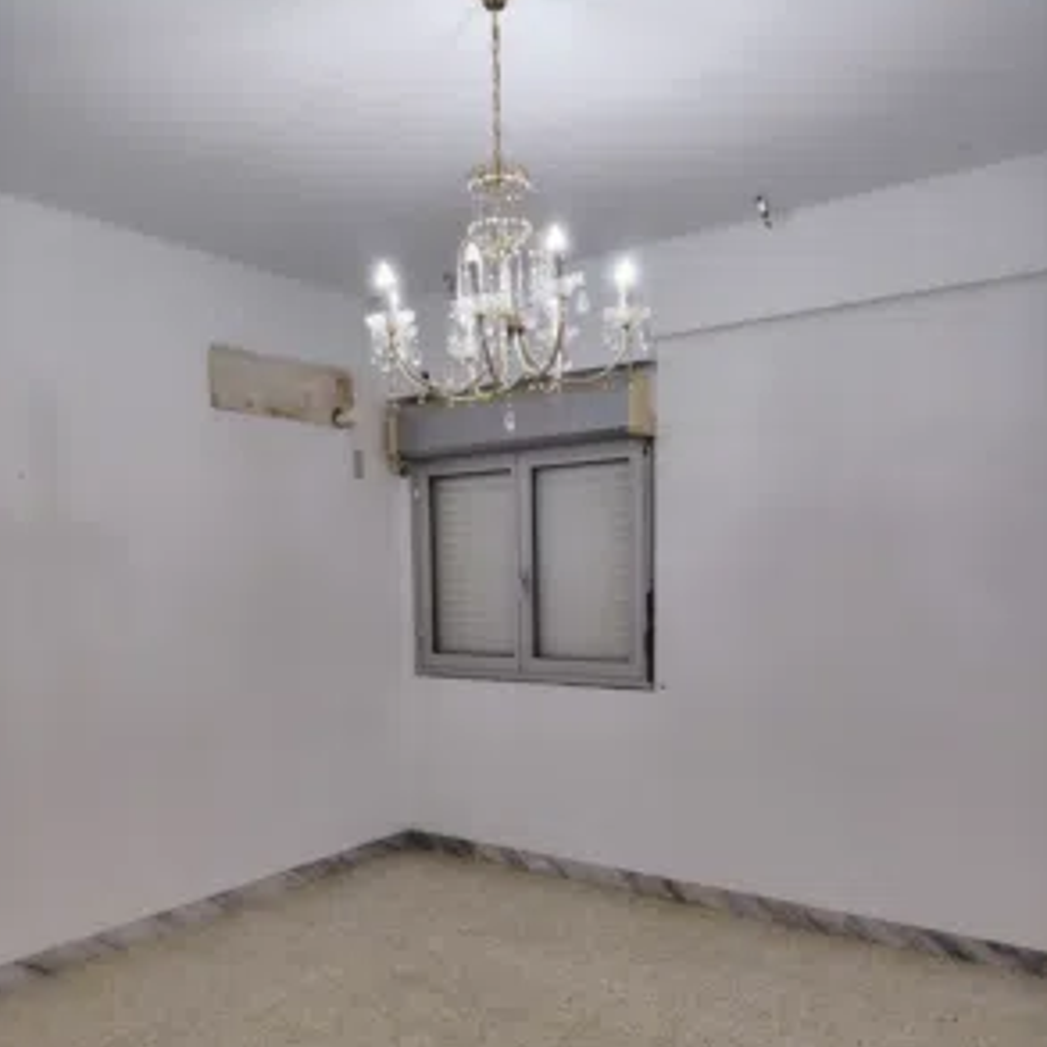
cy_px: 665
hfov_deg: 55.6
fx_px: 992
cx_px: 522
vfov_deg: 54.9
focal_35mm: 29
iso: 1375
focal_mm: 5.25
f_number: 1.75
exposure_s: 1/100
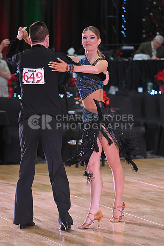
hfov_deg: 8.9
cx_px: 82
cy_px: 123
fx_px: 1058
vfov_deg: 13.2
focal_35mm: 155
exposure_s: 1/320
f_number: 4.5
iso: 2500
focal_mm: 155
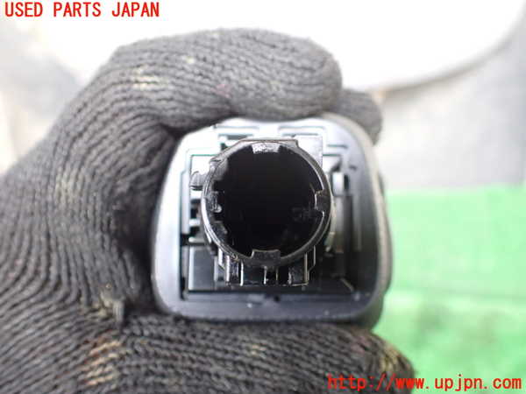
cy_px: 197
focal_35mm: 30
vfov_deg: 46.8
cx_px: 263
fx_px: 456
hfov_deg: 60.0
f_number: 2.3
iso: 800
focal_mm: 5.4
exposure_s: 1/125
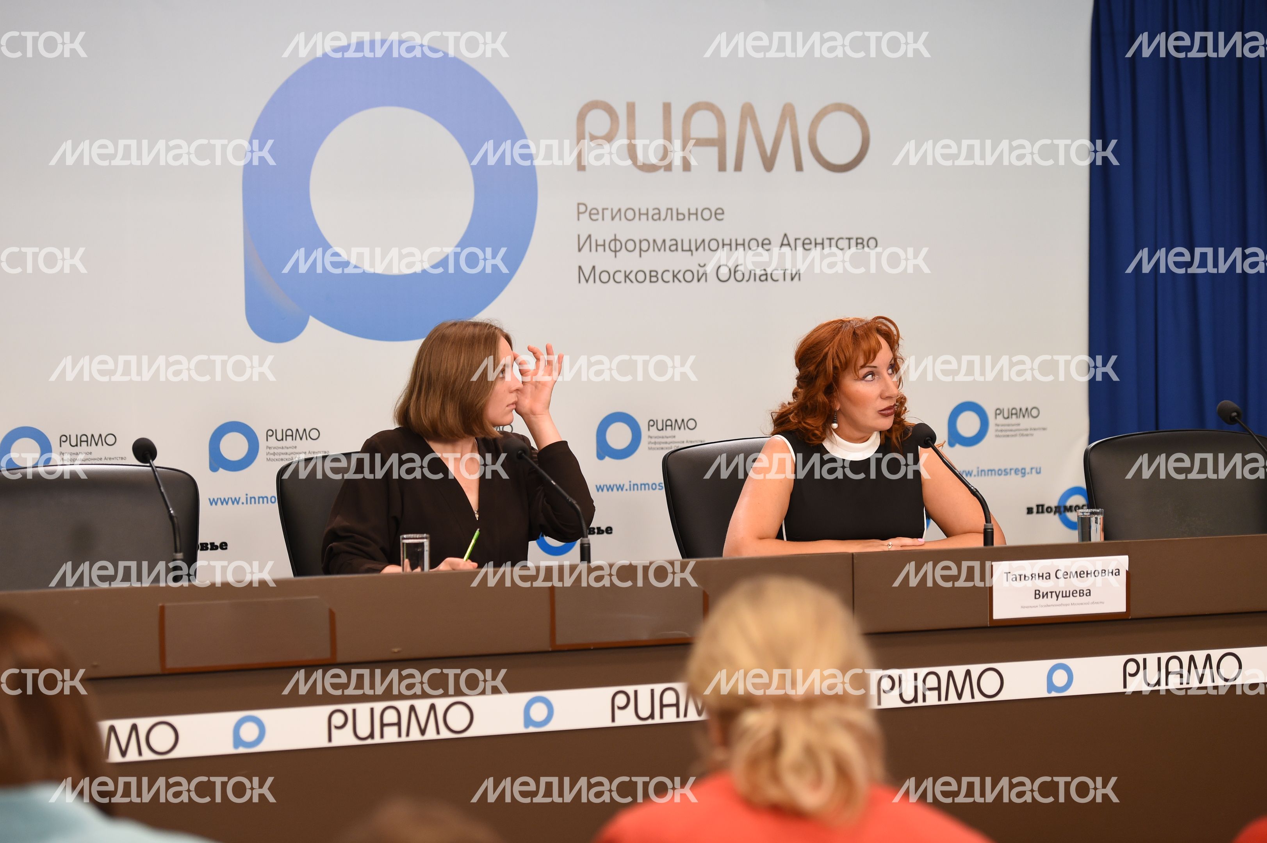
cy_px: 422
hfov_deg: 23.7
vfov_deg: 15.9
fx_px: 3025
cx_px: 634
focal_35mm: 86
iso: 1600
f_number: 3.5
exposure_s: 1/250
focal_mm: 86
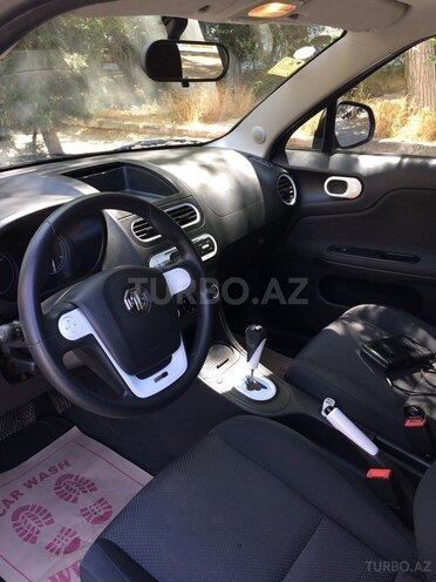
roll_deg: -1.0
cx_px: 218
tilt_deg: -30.5
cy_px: 291
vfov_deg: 61.7
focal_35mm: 29
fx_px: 487
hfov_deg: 48.2
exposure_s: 1/100
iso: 50
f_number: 2.2
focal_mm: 4.15
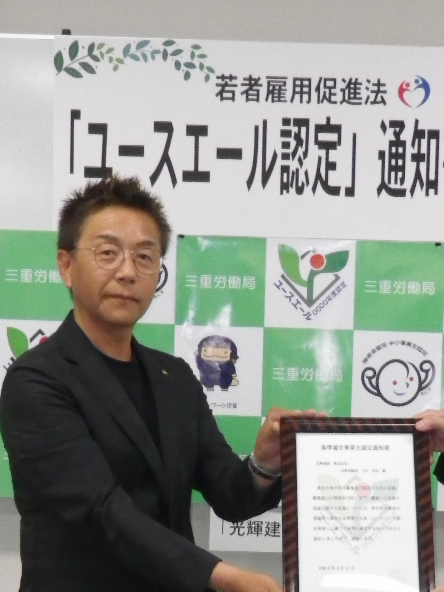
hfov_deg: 17.3
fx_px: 1453
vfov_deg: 22.8
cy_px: 456
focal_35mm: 85
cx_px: 326
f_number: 4
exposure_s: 1/50
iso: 400
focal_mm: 7
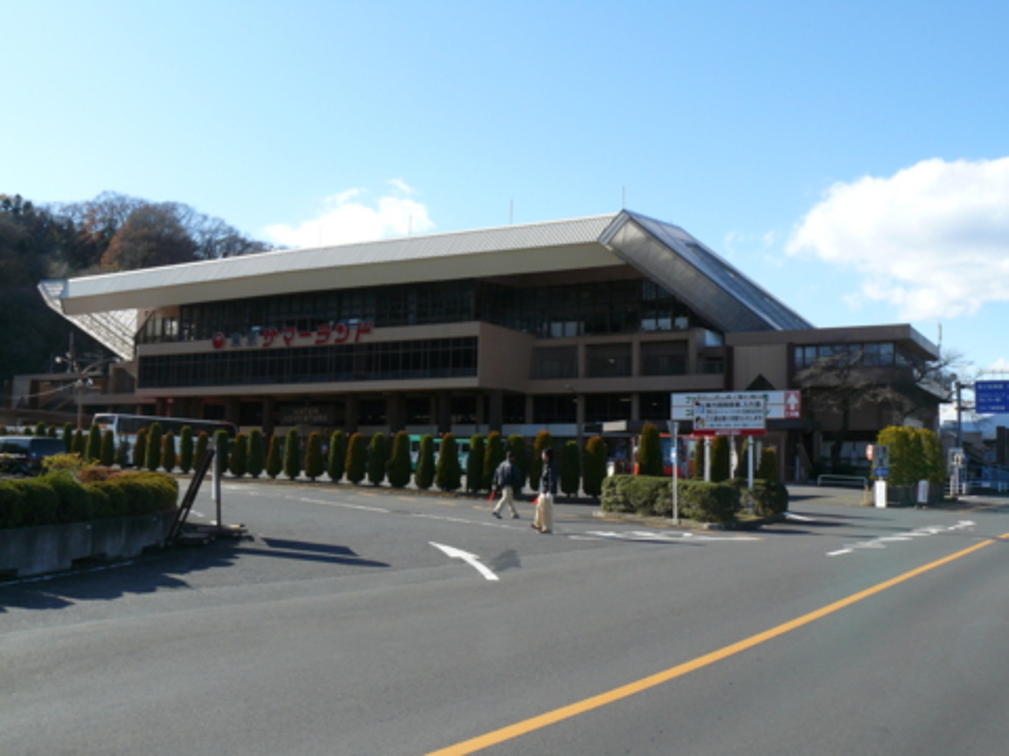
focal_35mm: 36
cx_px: 504
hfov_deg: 51.4
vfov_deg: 39.7
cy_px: 378
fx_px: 1049
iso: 100
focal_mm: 6
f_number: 5.6
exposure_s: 1/250
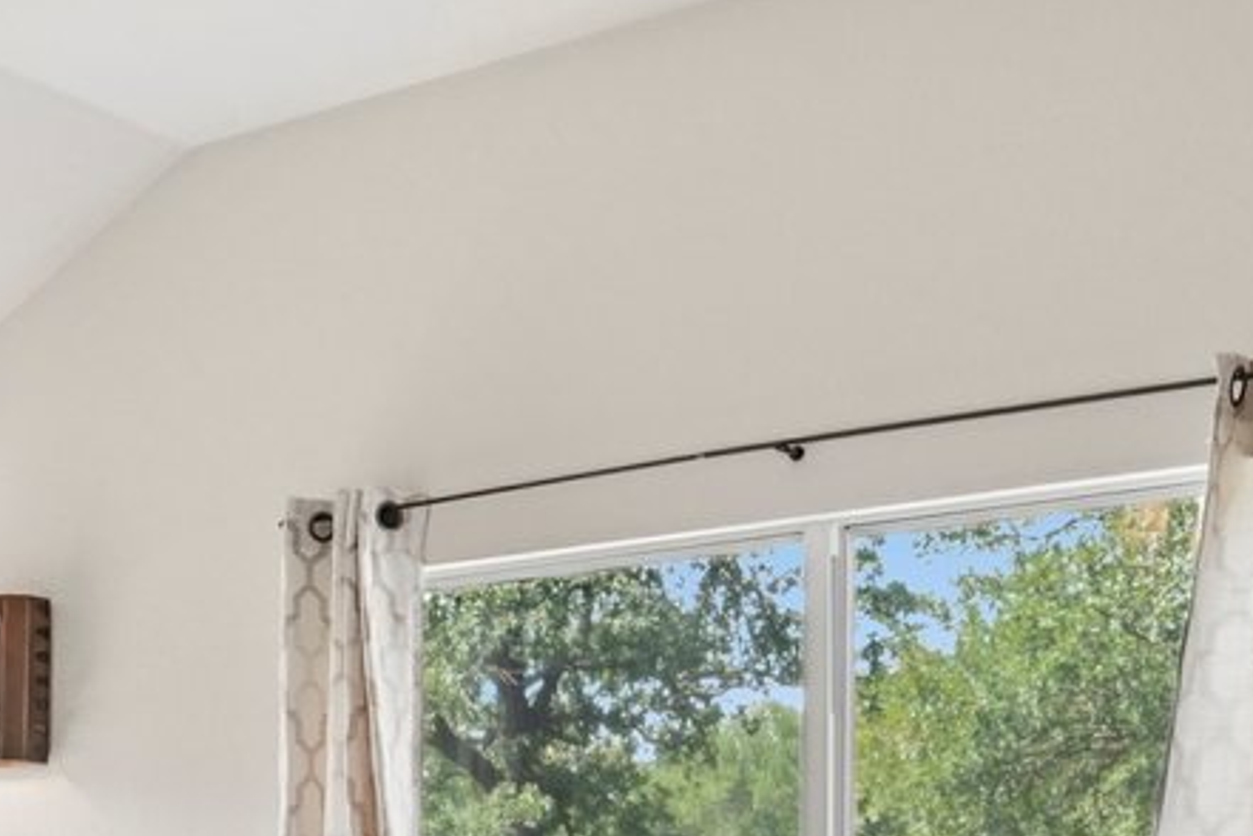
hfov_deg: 26.8
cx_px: -318
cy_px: 971
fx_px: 2262
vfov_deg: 19.8
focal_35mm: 65
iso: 400
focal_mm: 14
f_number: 8
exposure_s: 1/50
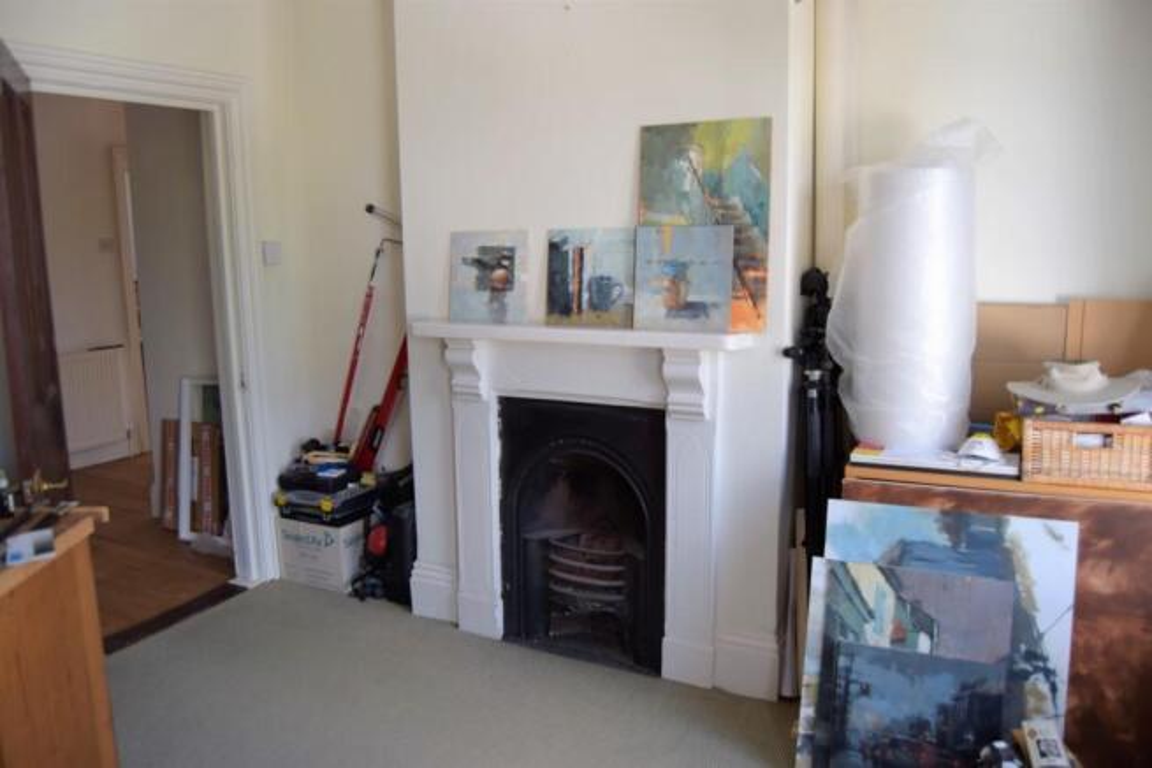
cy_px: 384
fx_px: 864
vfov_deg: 48.0
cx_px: 576
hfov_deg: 67.4
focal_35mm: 27
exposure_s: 1/160
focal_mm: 18
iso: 200
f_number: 3.5
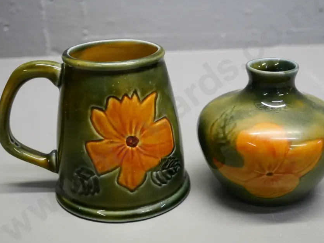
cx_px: 164
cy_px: 117
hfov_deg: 38.9
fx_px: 459
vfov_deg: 29.7
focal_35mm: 49
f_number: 4.1
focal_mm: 20
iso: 3200
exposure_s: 1/200
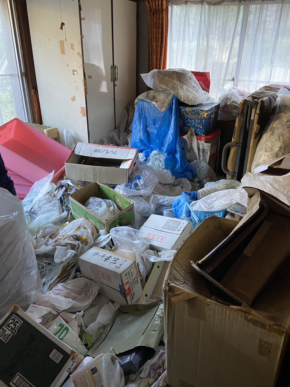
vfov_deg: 67.3
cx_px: 145
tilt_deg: -25.5
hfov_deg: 53.1
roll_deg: -1.4
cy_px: 194
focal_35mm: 26
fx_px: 290
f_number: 1.8
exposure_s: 1/60
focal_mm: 4.25
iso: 250
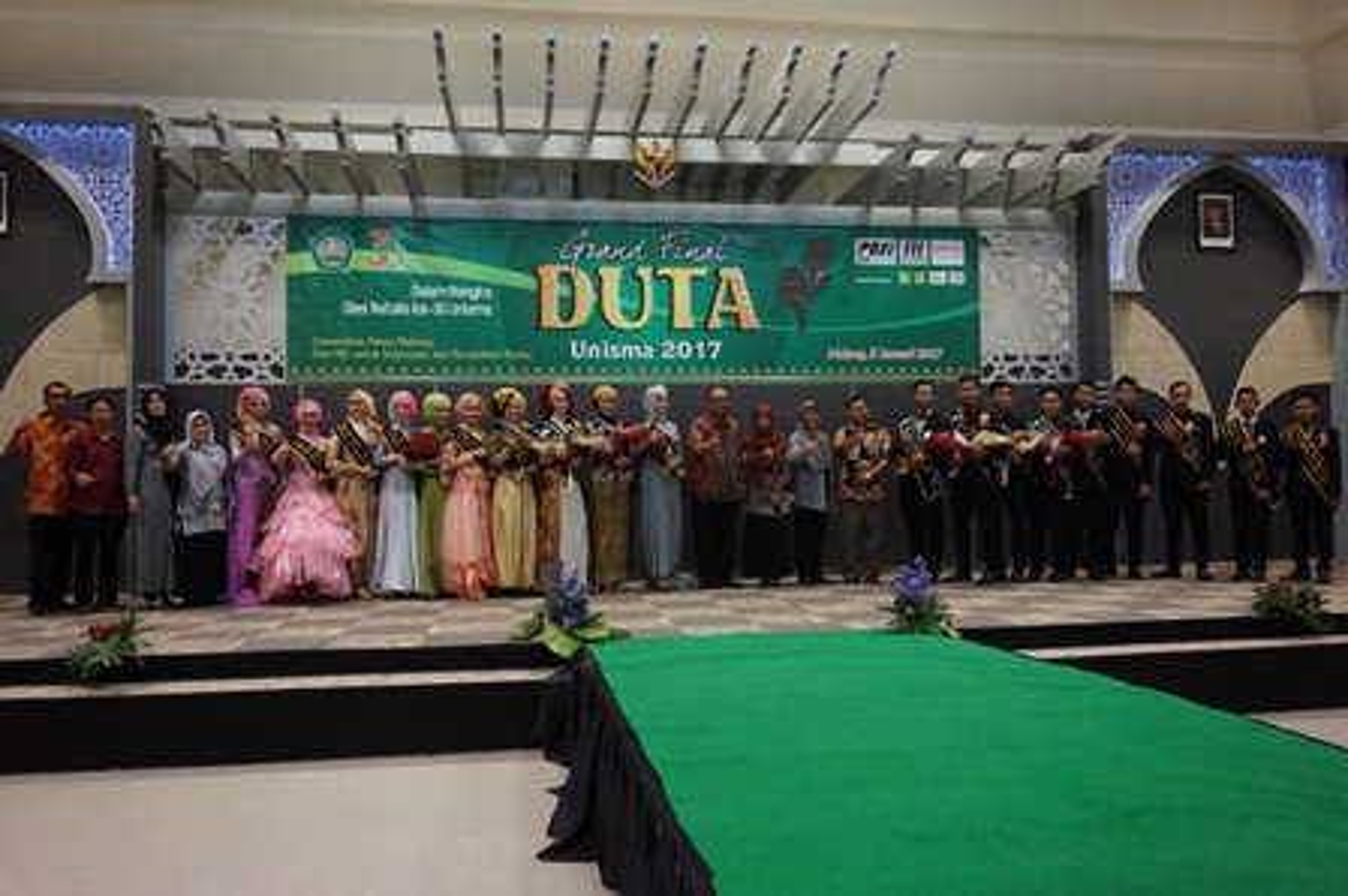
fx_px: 1066
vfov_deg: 45.6
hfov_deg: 64.6
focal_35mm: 28
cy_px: 448
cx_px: 674
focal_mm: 19
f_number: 4
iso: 3200
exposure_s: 1/125
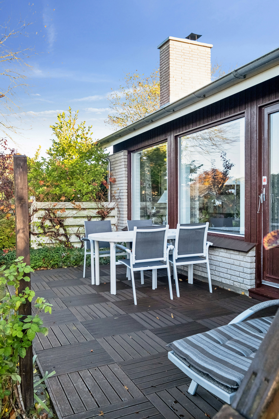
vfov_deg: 61.9
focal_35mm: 30
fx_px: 349
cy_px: 210
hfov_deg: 43.6
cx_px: 140
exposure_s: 1/125
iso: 800
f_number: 8
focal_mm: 20
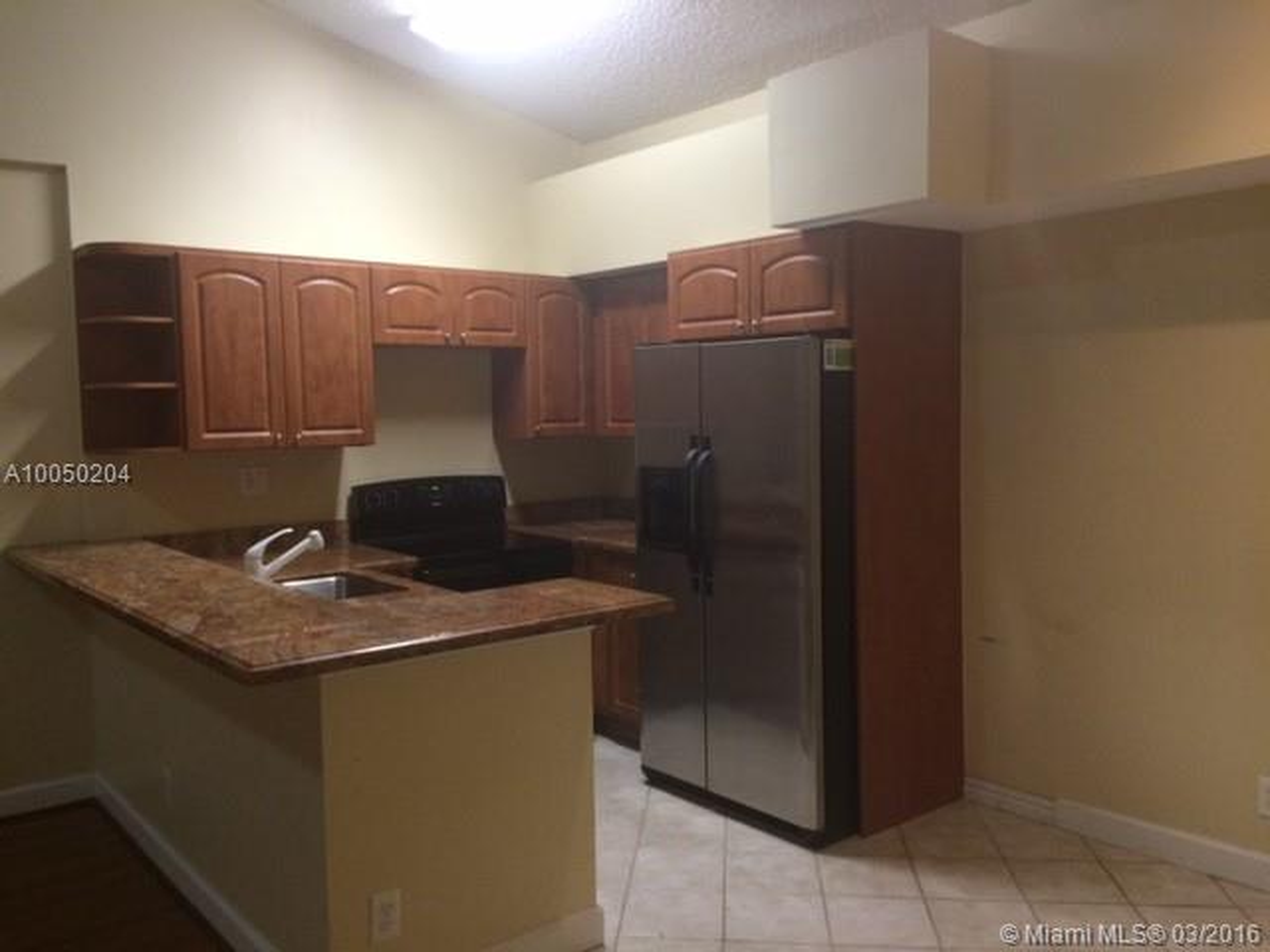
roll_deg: +2.0
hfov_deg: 61.7
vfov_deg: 48.2
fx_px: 1064
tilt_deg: -3.7
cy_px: 476
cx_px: 635
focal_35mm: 29
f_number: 2.2
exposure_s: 1/30
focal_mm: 4.15
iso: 125
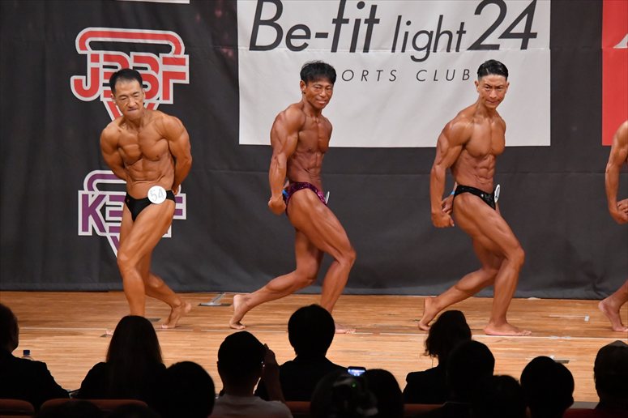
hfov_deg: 8.6
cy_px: 209
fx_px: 4185
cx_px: 314
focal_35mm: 240
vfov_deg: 5.7
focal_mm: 160
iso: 8000
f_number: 5.6
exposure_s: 1/400
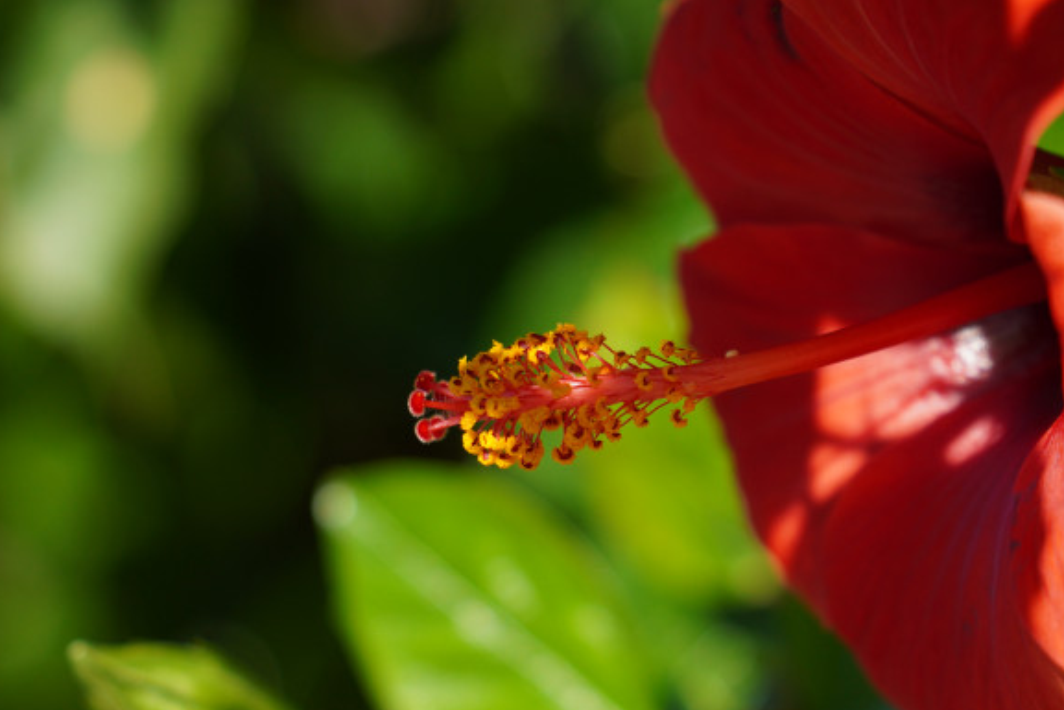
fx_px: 3429
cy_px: 402
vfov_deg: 11.8
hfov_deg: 17.6
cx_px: 629
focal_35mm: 116
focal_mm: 42
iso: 100
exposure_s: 1/1000
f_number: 2.8
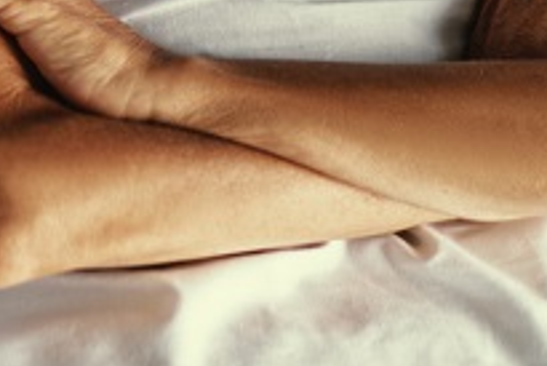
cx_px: -256
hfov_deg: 12.0
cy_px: -339
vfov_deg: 8.0
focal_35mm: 164
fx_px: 2494
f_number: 1.8
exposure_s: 1/60
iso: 100
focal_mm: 35
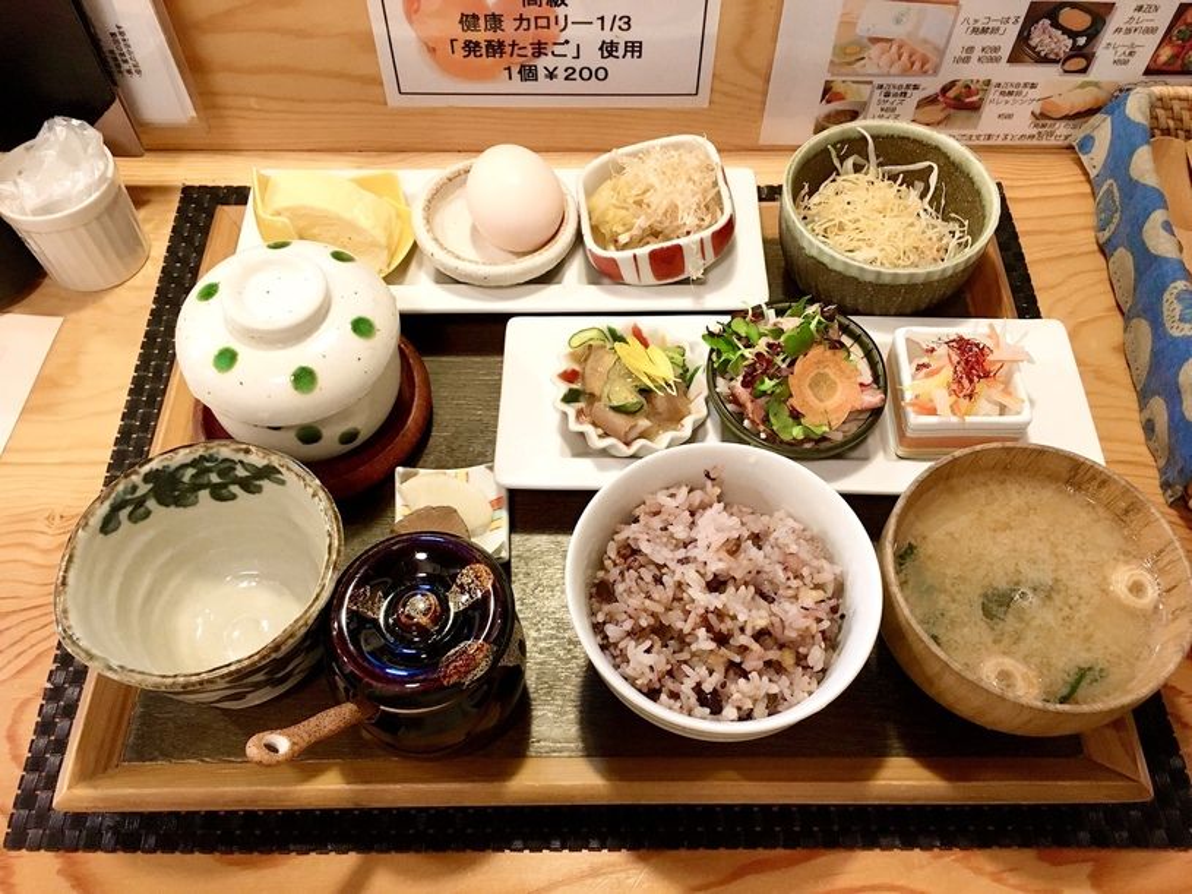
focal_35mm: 29
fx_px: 998
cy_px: 447
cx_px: 596
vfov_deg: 48.2
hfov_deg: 61.7
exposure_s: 1/30
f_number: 2.2
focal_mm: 4.15
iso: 160
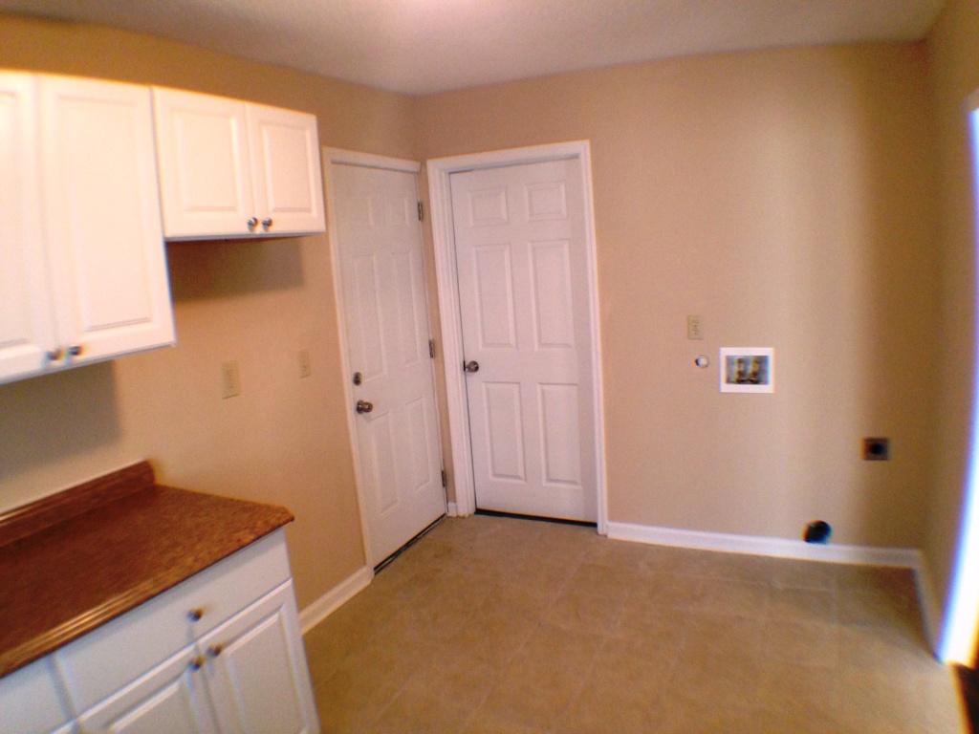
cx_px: 490
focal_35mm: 33
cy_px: 367
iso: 125
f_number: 2.4
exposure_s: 1/20
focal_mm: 4.12
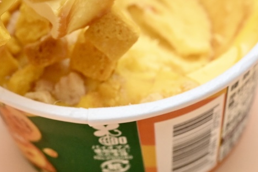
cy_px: 4
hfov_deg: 15.9
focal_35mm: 128
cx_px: 73
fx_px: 918
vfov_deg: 10.6
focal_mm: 60
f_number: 14
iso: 6400
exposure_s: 1/200
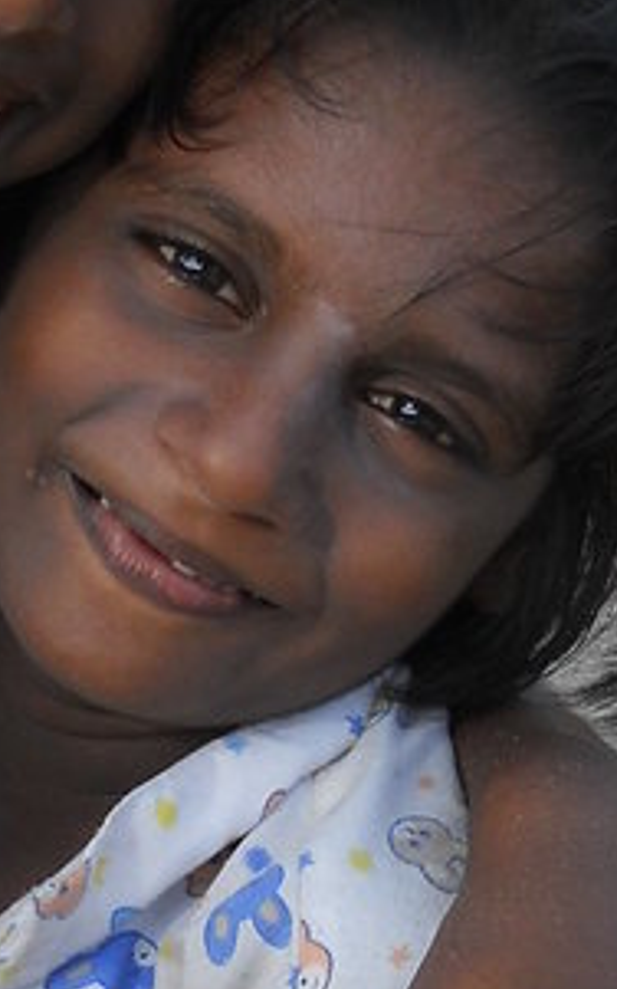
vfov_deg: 14.0
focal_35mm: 148
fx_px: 3984
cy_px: 815
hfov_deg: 8.8
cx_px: -26
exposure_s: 1/400
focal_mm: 6.72
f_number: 3.1
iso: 80
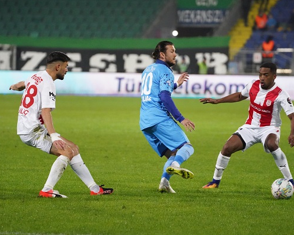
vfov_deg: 4.6
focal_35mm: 337
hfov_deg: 5.7
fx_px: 2933
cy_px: 117
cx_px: 143
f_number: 5.6
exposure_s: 1/2000
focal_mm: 297
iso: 12800
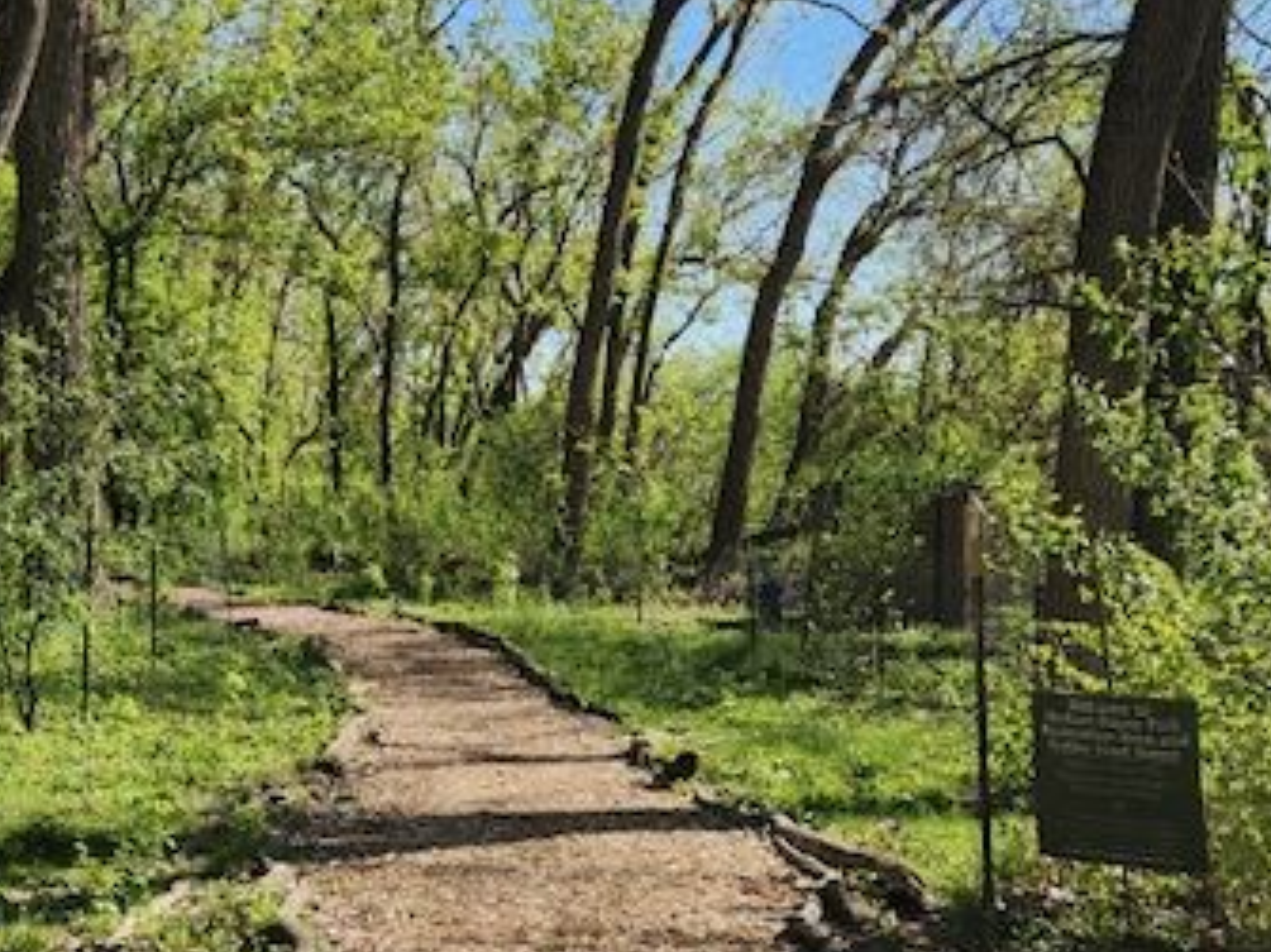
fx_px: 2019
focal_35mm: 55
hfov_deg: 34.4
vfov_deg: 26.5
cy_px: 497
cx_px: 372
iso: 20
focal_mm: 5.4
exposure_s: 1/1064
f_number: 1.8
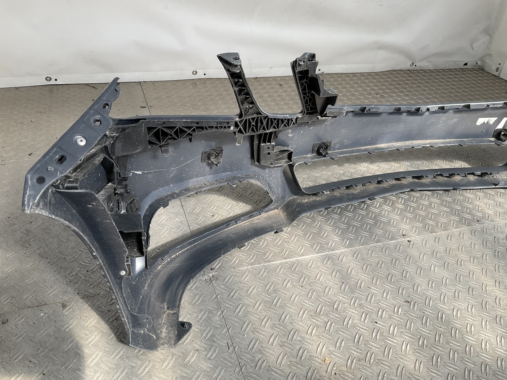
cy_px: 190
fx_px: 425
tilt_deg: -34.9
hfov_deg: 61.7
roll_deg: -9.2
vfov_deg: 48.2
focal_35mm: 29
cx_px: 254
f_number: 1.8
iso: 16
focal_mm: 3
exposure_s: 1/412
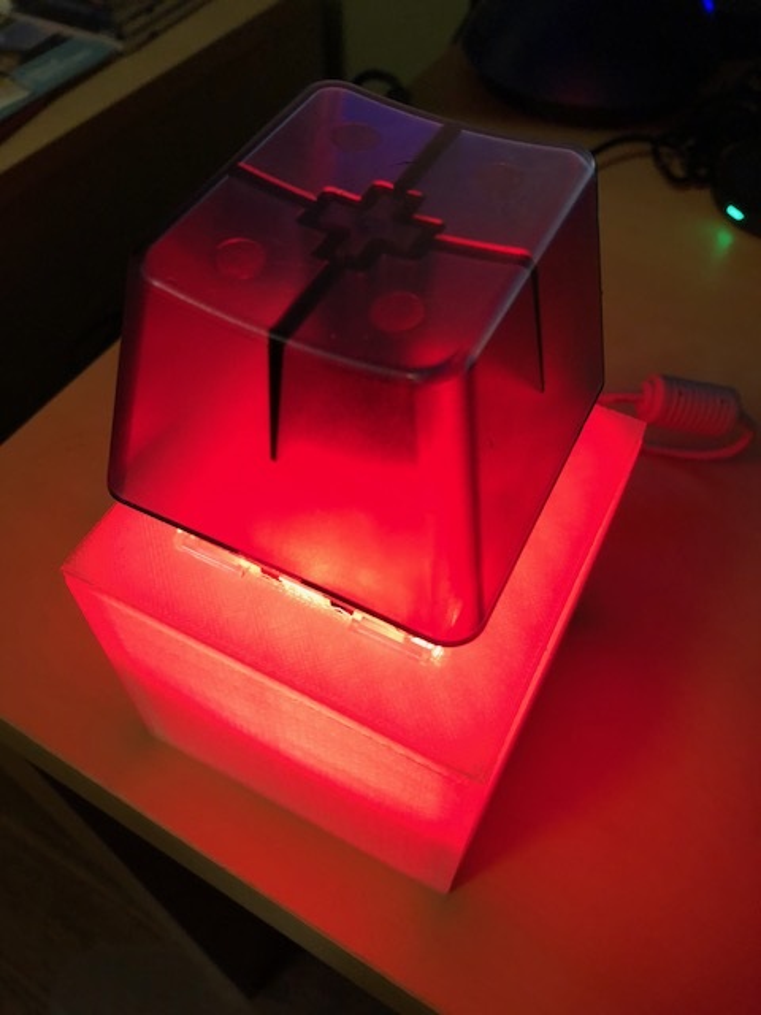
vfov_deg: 63.4
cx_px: 380
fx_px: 821
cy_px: 508
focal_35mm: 28
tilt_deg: -52.4
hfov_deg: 49.7
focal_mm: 3.99
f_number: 1.8
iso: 64
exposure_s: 1/15
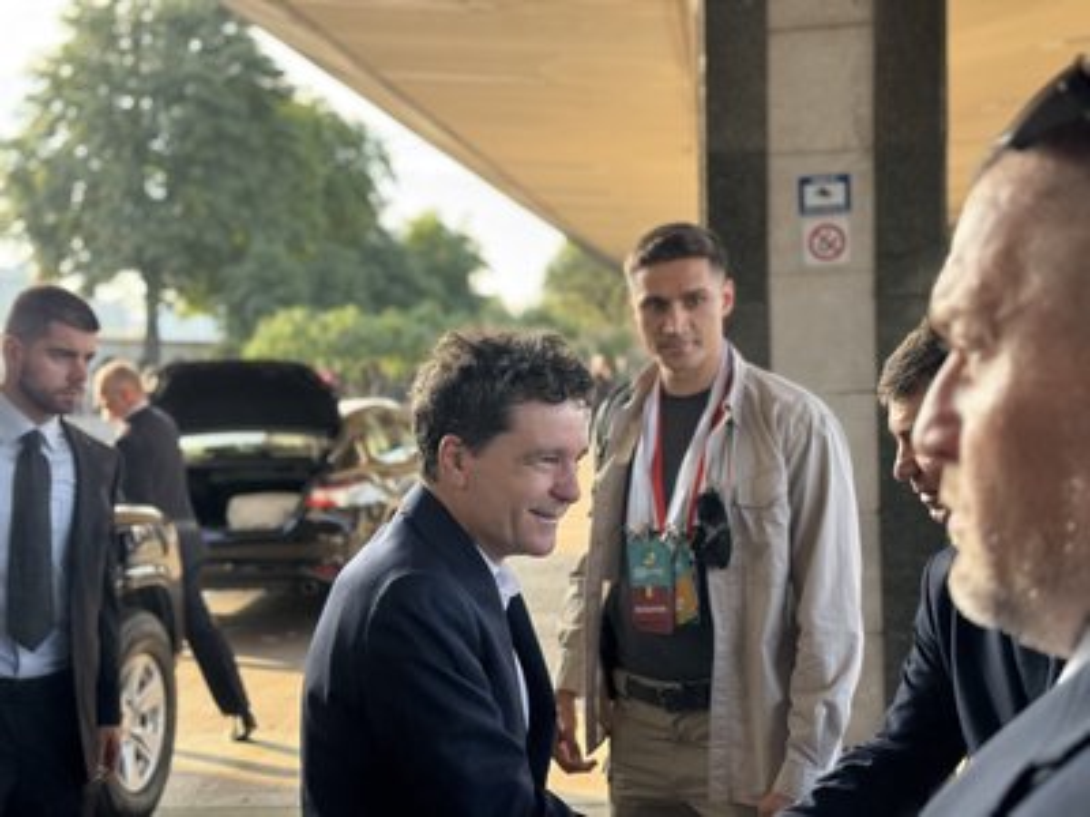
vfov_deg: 30.3
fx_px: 1511
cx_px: 545
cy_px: 408
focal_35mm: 48
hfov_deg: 39.7
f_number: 1.78
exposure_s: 1/241
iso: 64
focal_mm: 6.76
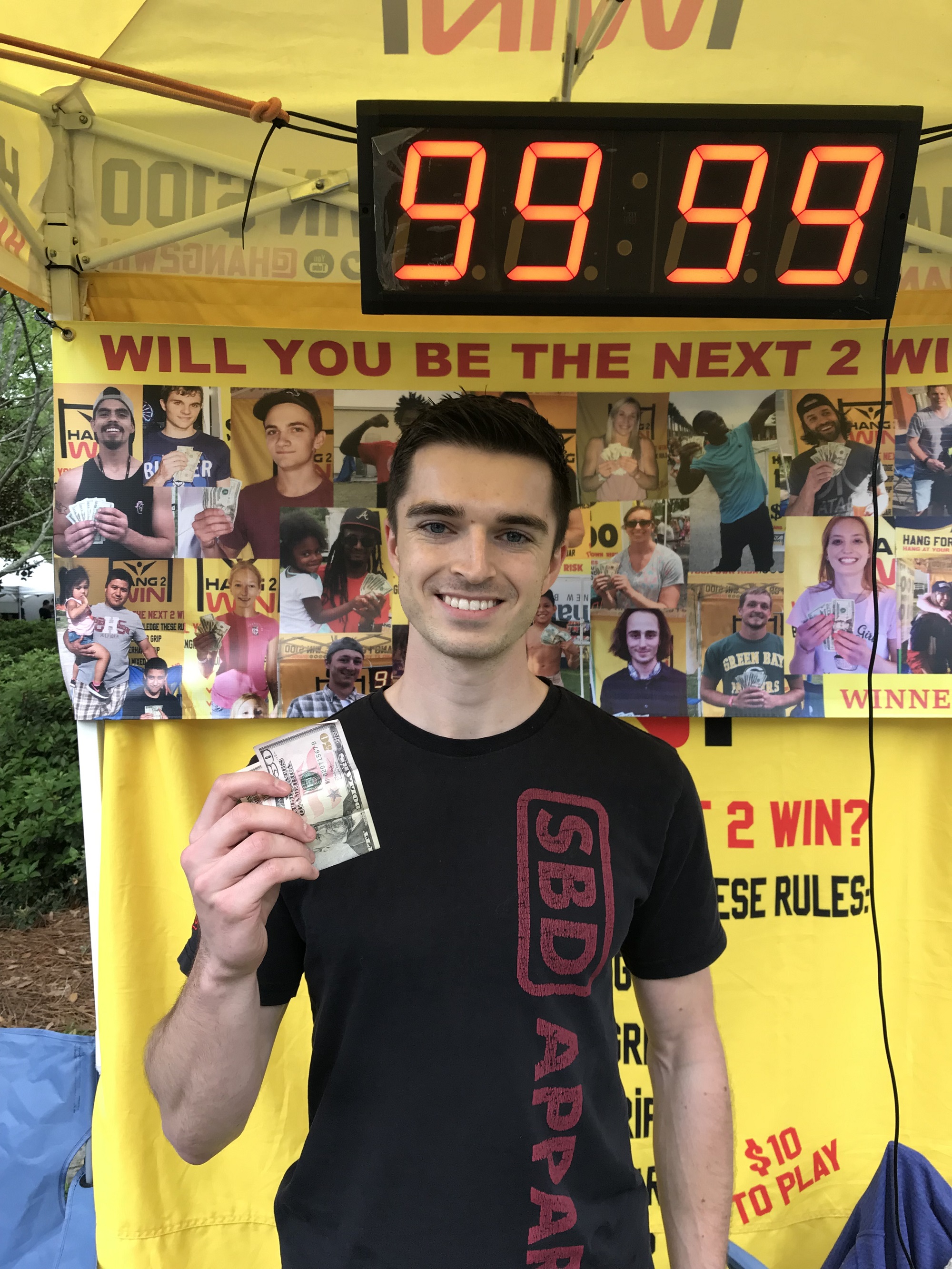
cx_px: 476
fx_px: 1027
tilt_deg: -0.9
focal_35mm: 28
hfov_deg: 49.8
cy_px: 634
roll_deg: -1.7
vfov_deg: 63.4
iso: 32
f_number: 1.8
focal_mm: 3.99
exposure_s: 1/120
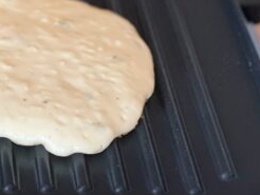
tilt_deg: -33.3
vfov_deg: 7.6
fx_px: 1466
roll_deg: -5.5
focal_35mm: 195
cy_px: -26
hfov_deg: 10.0
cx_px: -59
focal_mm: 7.5
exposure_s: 1/40
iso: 250
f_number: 2.2
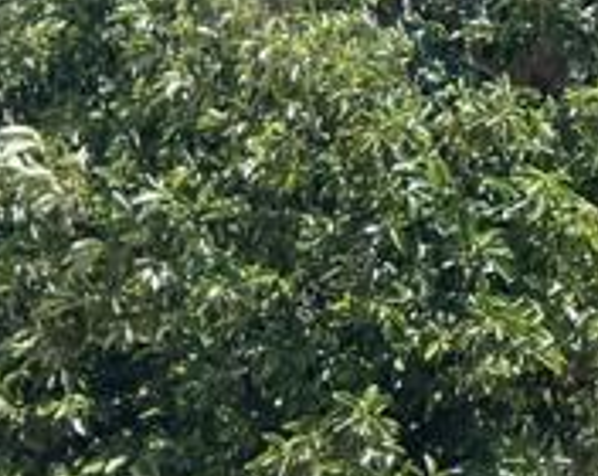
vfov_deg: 10.2
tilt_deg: +19.0
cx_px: 1709
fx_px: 2614
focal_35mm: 148
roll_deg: +0.4
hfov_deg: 10.2
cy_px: -85
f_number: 1.5
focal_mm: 5.7
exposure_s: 1/2252
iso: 50
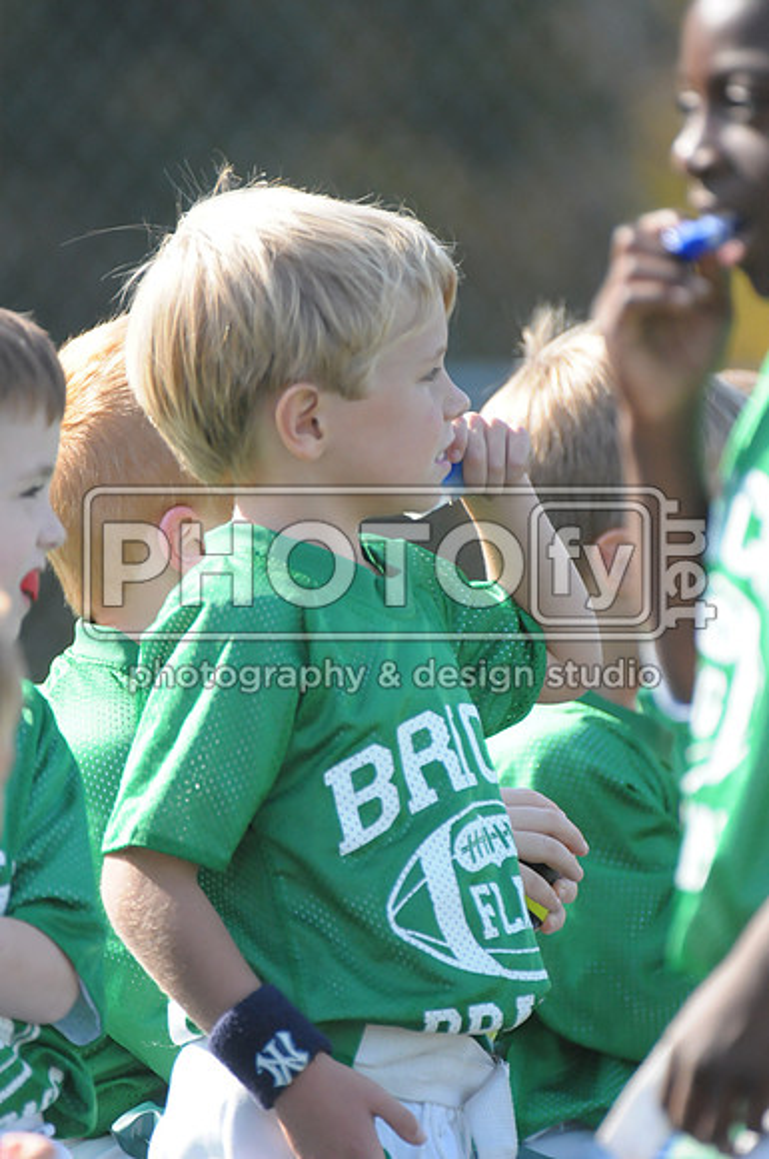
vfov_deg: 3.4
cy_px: 580
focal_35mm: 600
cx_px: 384
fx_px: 19281
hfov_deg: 2.3
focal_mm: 400
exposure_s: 1/2500
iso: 1600
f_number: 4
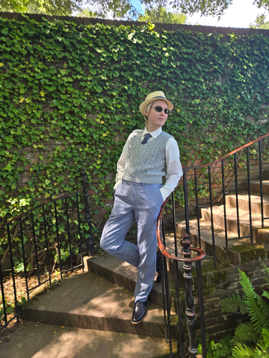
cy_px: 179
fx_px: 238
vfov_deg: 73.9
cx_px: 134
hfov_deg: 58.9
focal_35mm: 23
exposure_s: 1/180
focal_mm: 5.4
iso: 40
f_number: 1.8
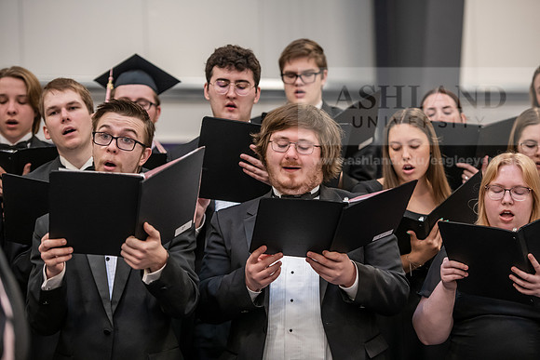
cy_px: 180
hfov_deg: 17.6
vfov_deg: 11.8
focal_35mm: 116
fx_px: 1740
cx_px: 270
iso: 2500
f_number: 3.2
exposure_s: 1/200
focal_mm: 116
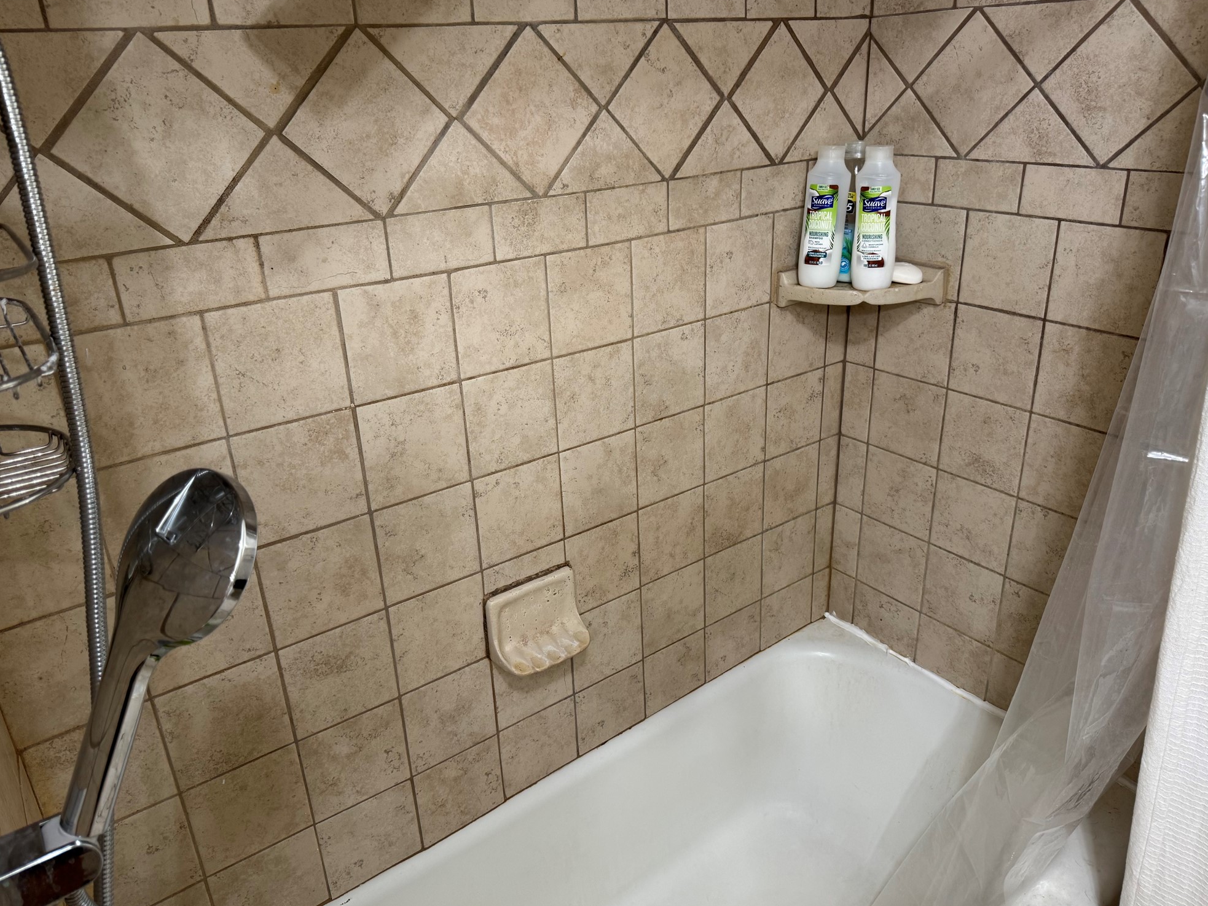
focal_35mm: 25
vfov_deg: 54.9
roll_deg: +2.0
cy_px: 443
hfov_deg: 69.4
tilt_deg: -23.4
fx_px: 873
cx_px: 609
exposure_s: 1/60
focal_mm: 6.76
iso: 125
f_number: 1.78
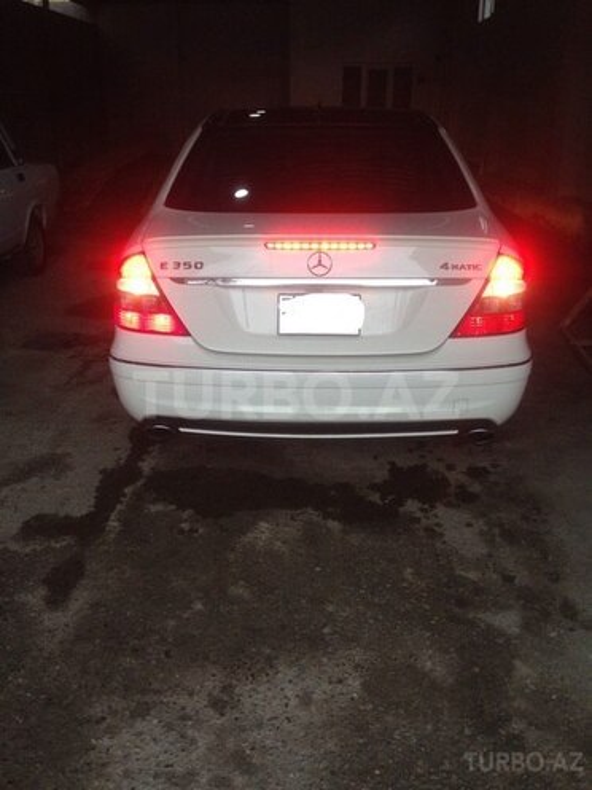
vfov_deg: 55.4
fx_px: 752
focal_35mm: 33
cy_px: 395
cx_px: 296
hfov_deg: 42.9
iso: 80
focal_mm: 4.12
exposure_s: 1/120
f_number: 2.4
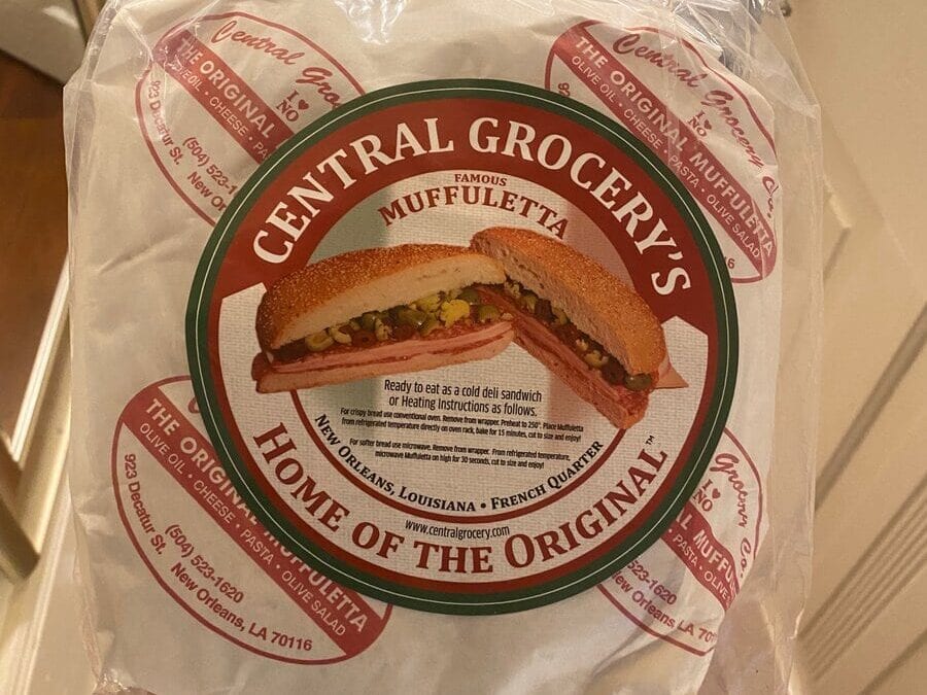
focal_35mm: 26
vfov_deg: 53.1
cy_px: 348
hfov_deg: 67.3
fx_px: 696
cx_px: 464
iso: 400
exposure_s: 1/40
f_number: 1.8
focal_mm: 4.25
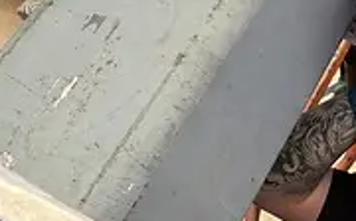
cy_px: -43
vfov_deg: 17.9
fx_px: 669
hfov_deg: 27.3
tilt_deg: -52.8
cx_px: 394
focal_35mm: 69
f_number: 1.6
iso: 50
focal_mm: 5.96
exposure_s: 1/462
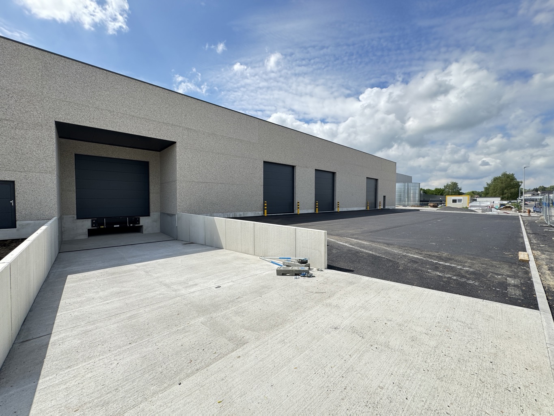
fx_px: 224
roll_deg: +0.2
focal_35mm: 14
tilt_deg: -2.0
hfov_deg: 102.1
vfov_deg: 85.7
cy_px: 208
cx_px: 277
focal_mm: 2.22
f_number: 2.2
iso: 40
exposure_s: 1/968
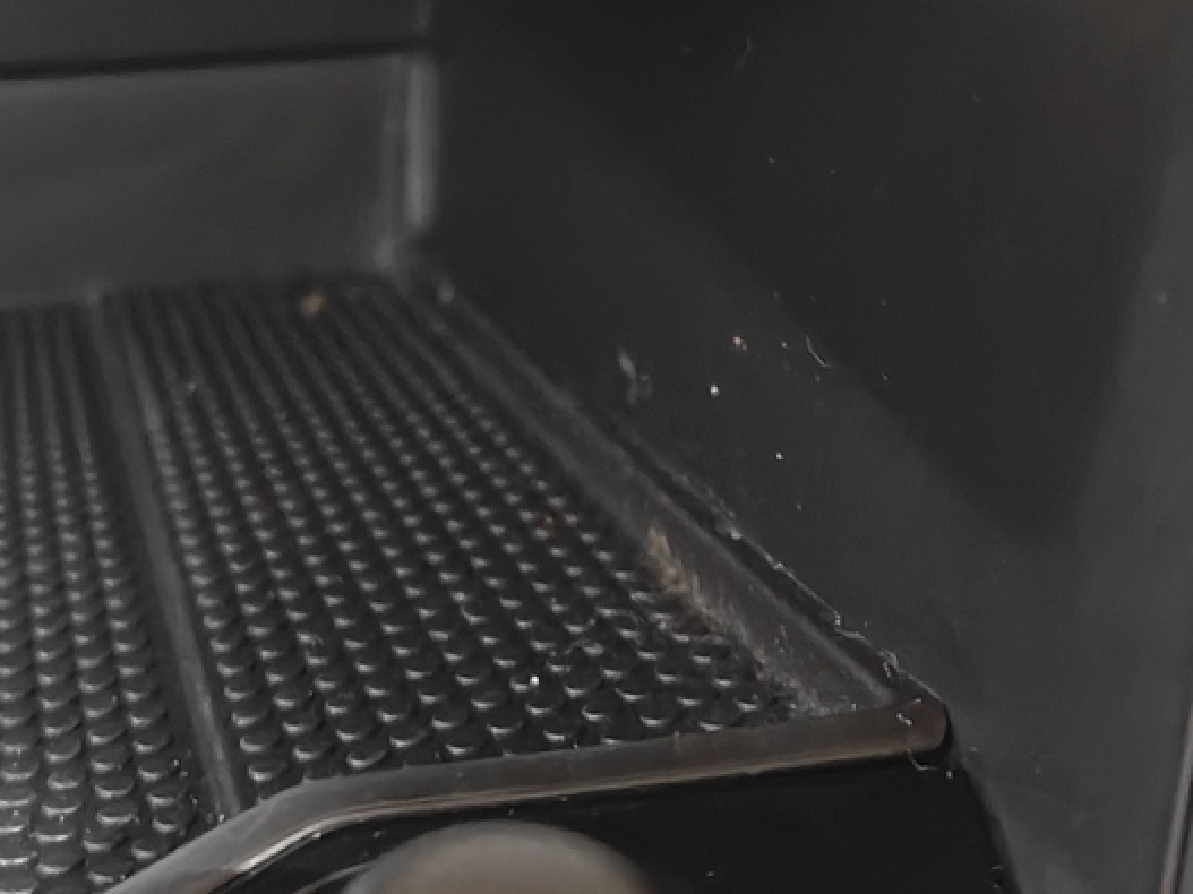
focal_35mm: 82
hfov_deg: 23.8
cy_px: -27
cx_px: 462
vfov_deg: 17.5
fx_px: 2825
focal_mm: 5.59
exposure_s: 1/11
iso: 6400
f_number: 1.8
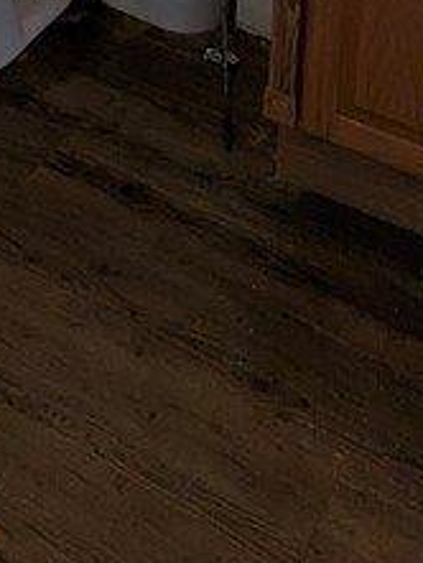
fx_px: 1205
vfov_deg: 20.4
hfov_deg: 18.9
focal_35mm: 74
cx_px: -75
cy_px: -388
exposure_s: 1/30
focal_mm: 2.35
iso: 40
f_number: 2.2
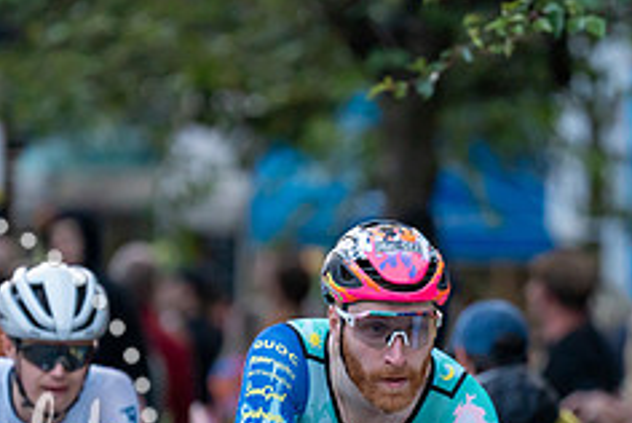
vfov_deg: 3.2
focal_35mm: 437
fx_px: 7681
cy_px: 315
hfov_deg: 4.7
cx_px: 324
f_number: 2.8
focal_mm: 178
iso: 3200
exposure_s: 1/1000
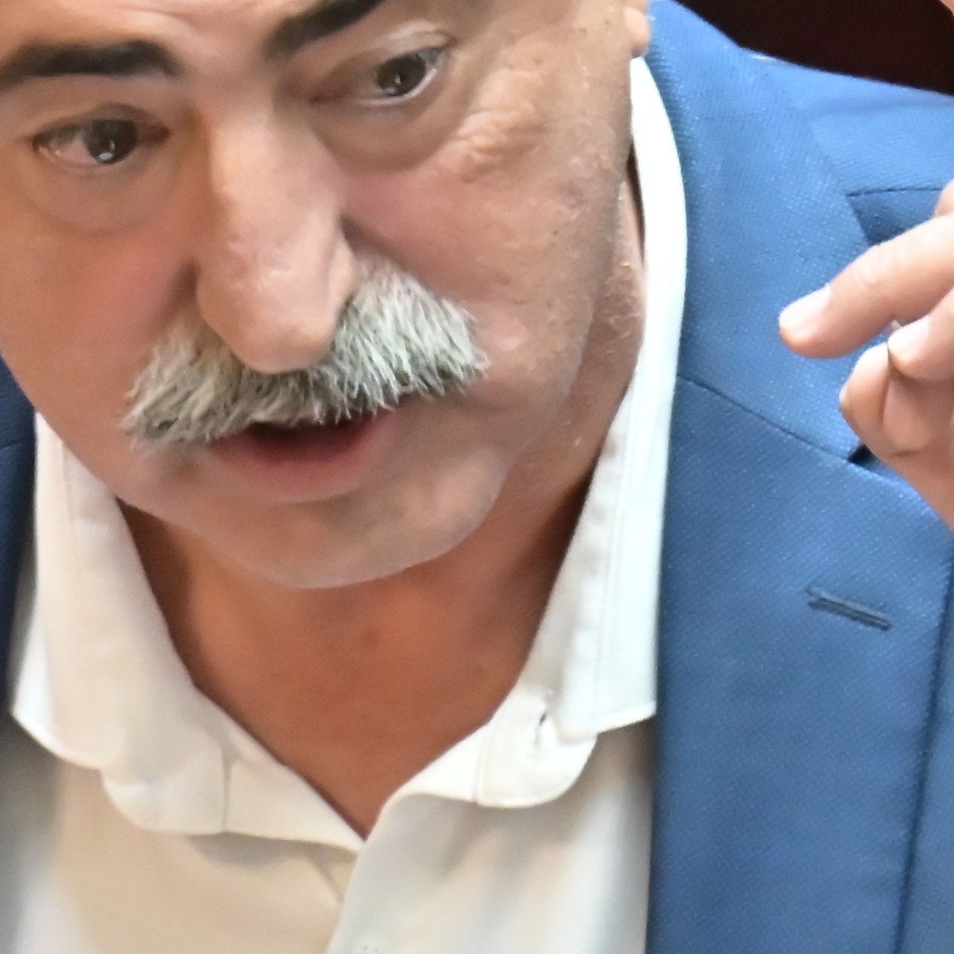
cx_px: 830
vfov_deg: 0.8
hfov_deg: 0.8
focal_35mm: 2233
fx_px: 69625
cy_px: 600
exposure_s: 1/250
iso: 4500
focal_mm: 560
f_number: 7.1
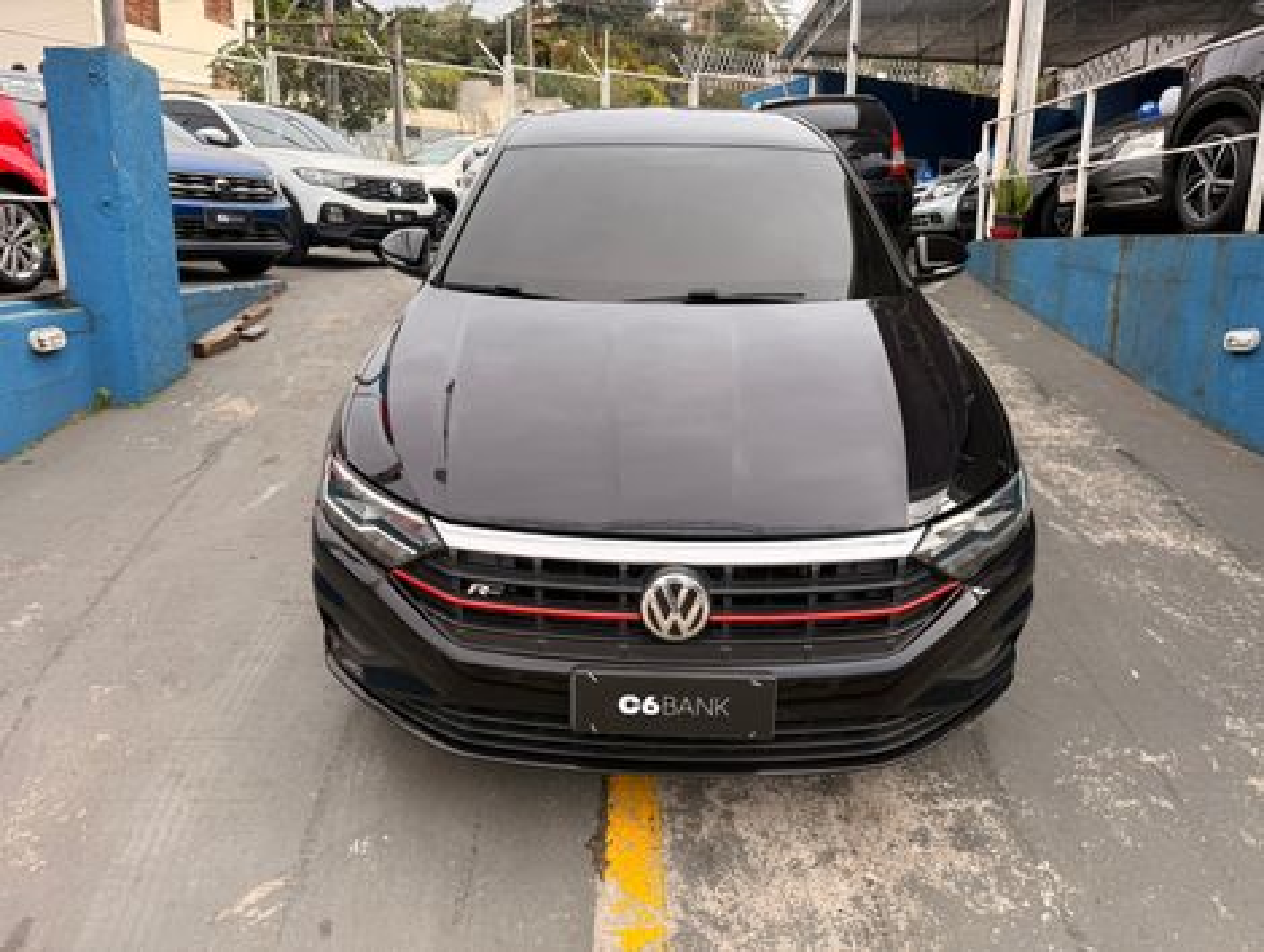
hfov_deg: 71.5
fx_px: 878
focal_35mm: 24
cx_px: 632
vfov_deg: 56.9
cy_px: 476
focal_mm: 6.76
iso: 80
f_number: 1.78
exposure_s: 1/1018
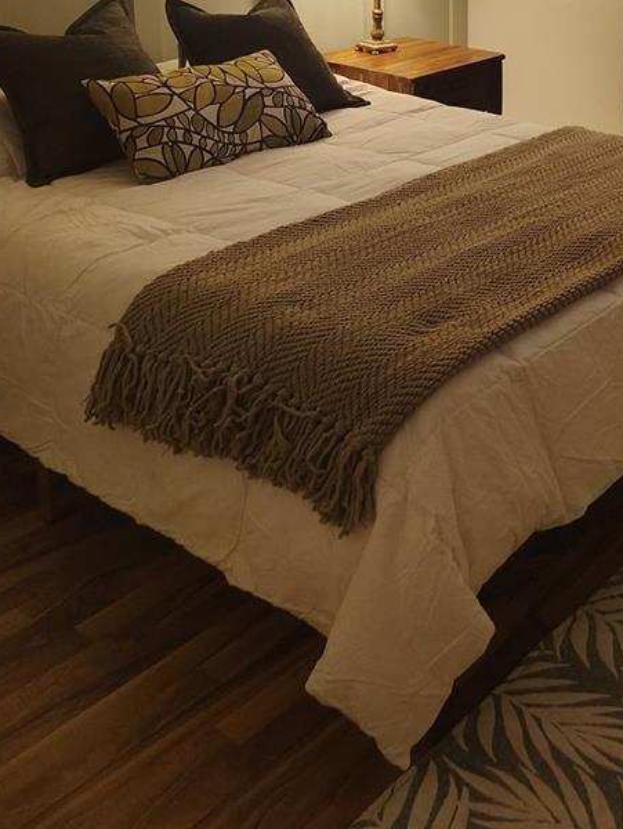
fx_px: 1150
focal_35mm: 48
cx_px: 588
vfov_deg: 36.5
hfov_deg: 28.8
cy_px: 44
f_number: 1.8
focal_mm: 5.56
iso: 1400
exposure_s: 1/30
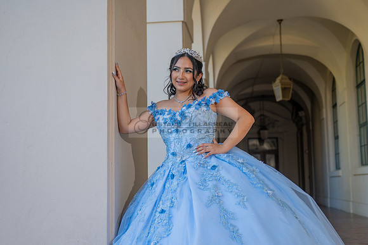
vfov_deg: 27.5
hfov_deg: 40.3
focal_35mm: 49
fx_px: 501
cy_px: 123
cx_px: 171
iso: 200
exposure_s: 1/200
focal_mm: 44
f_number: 3.2
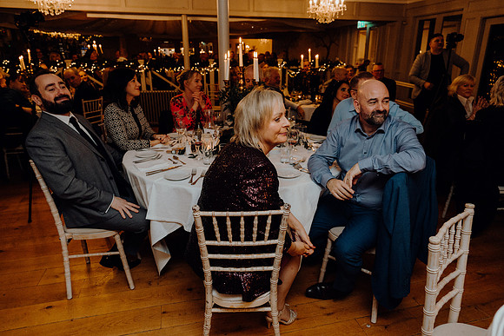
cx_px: 252
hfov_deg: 73.7
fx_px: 336
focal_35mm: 24
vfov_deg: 53.2
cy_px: 168
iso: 2500
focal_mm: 24
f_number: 3.5
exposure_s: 1/160
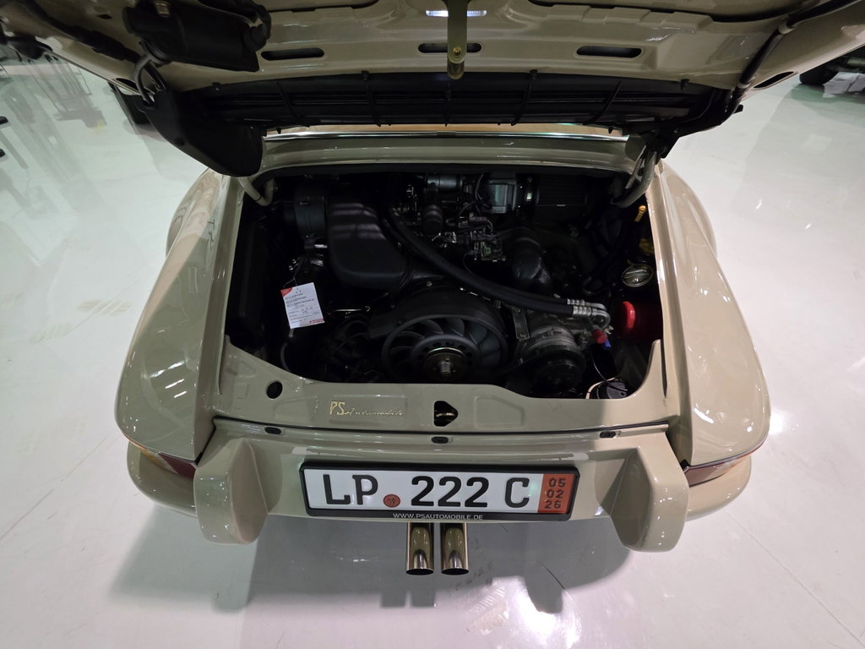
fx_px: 325
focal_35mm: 13
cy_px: 324
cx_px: 432
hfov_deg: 106.2
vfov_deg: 89.9
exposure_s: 1/60
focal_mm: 2.2
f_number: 1.9
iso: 400
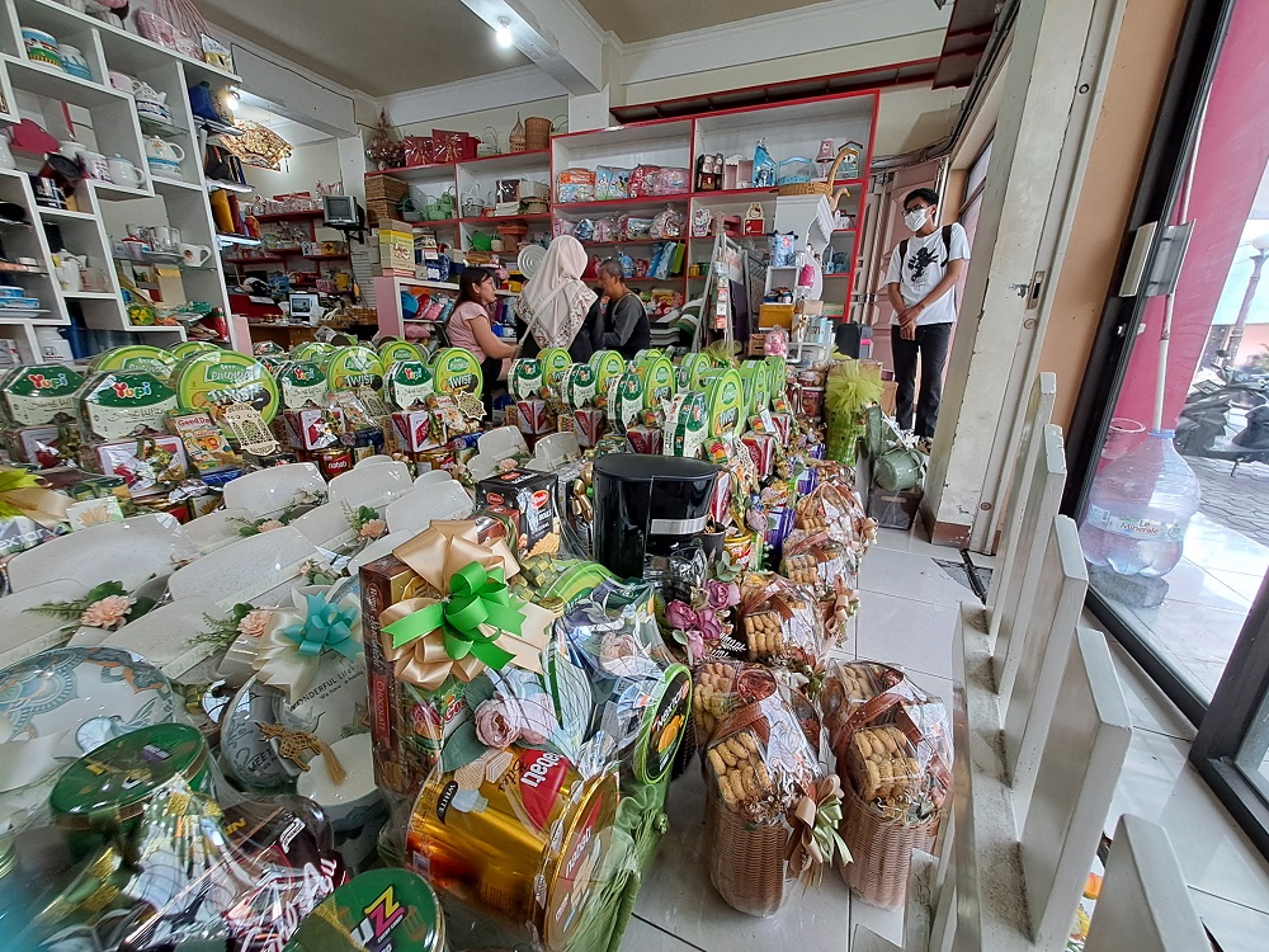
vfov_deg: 89.9
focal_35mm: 13
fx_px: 477
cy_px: 476
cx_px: 634
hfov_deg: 106.2
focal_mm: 1.42
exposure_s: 1/50
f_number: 2.2
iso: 80
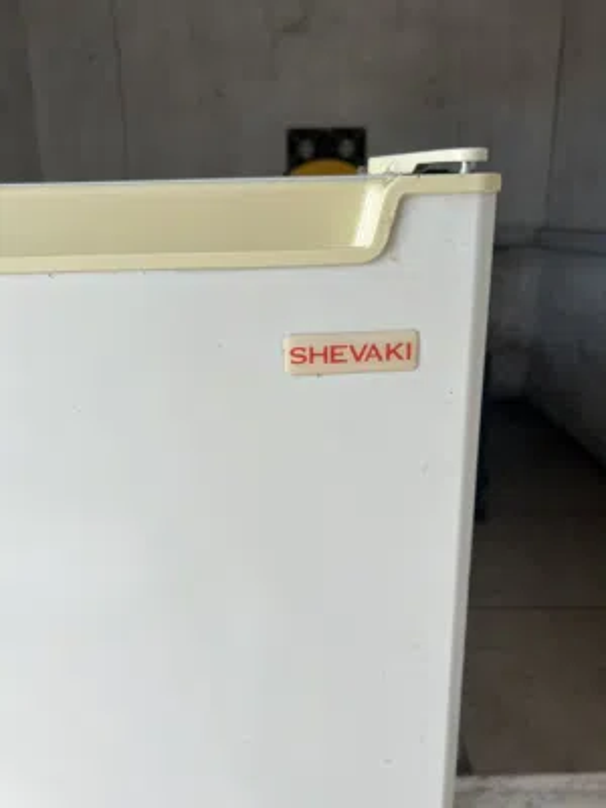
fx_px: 607
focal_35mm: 26
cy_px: 404
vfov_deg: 67.3
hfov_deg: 53.1
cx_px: 303
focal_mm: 5.7
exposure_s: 1/121
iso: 50
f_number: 1.5
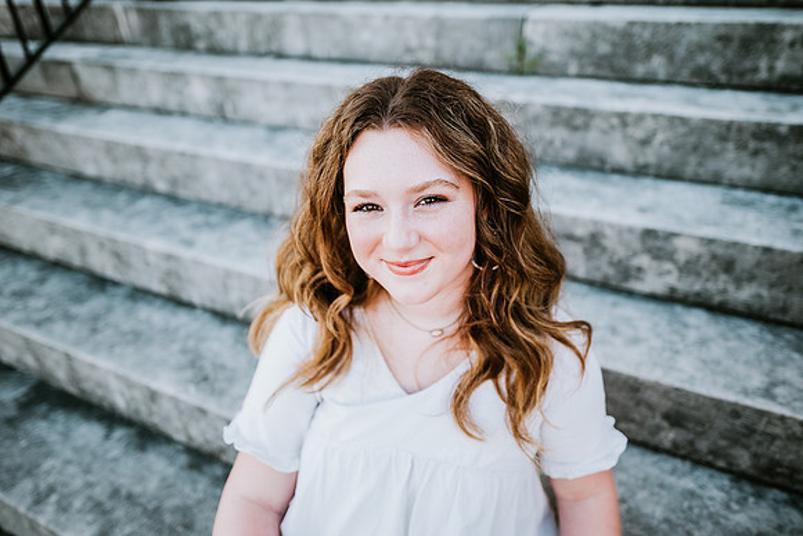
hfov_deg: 73.7
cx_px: 402
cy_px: 268
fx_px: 535
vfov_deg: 53.2
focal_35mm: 24
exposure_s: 1/500
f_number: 2
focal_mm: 24
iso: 100
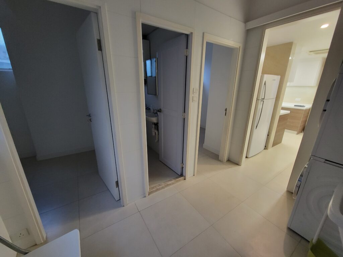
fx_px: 129
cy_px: 128
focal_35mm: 13
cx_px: 172
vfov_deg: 89.9
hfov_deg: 106.2
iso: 320
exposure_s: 1/45
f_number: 2.2
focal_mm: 2.2
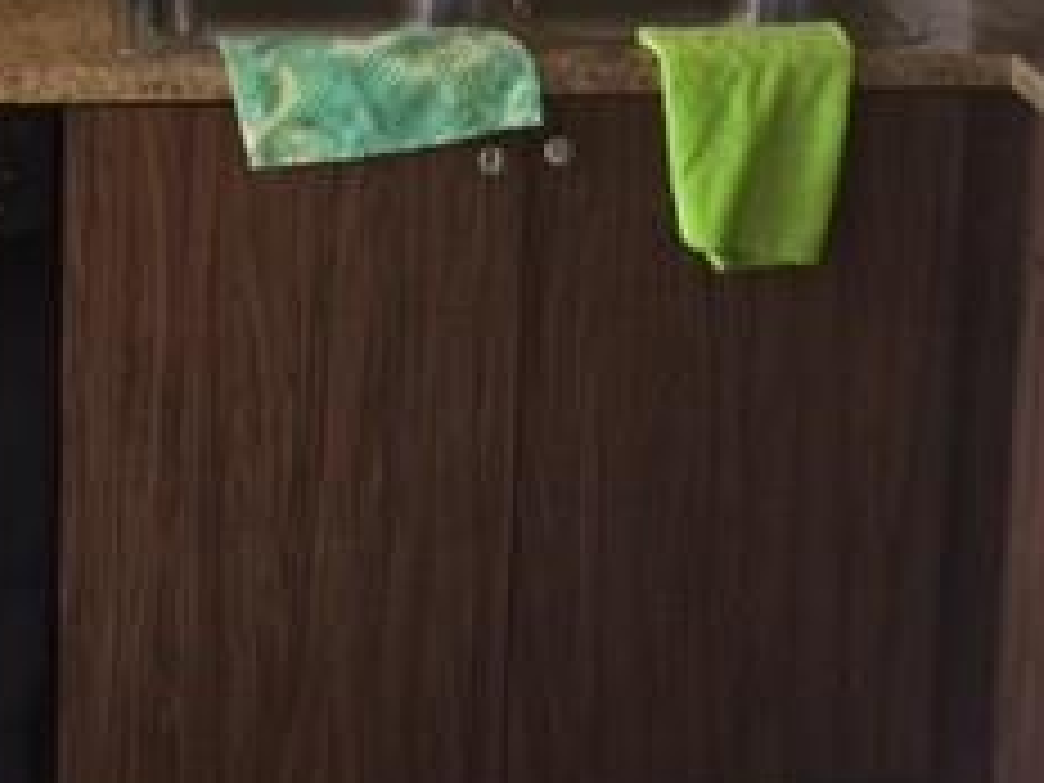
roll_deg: -1.3
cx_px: 364
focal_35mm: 80
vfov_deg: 17.3
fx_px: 2413
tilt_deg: -8.8
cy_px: -238
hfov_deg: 24.3
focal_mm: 4.15
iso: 40
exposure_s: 1/15
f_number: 2.2
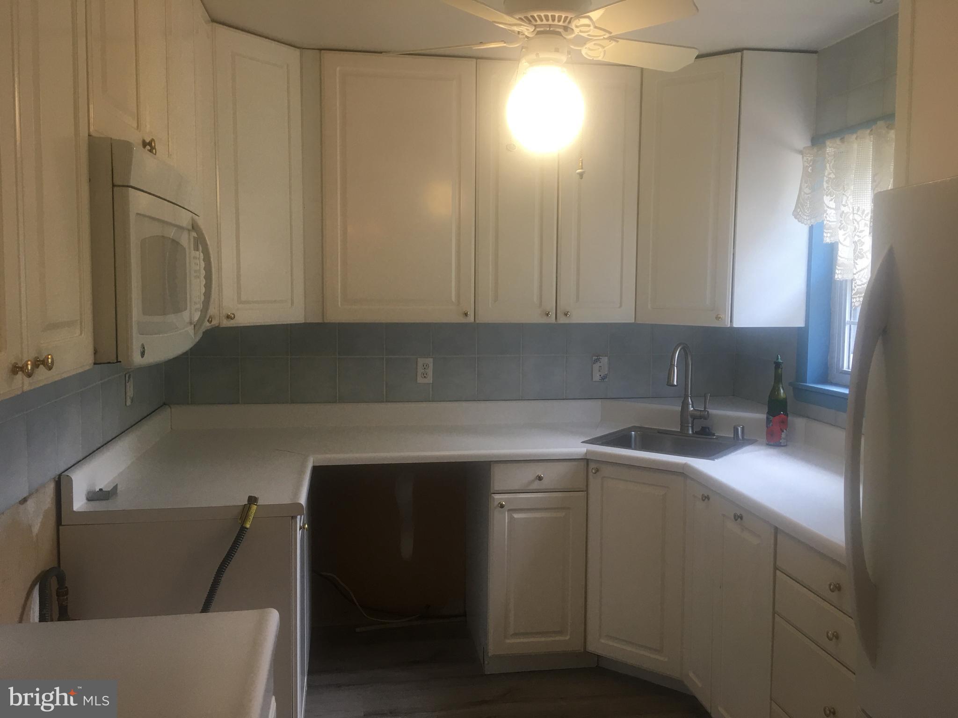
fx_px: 803
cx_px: 479
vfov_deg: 48.2
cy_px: 359
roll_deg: -0.5
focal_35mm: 29
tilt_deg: -2.2
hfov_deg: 61.7
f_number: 2.2
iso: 32
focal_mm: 4.15
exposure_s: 1/40
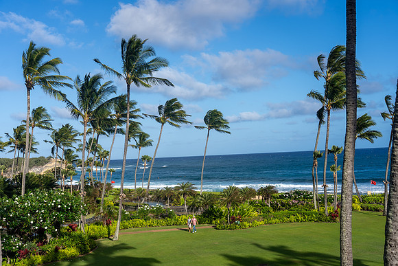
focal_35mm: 46
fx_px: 509
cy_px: 133
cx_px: 199
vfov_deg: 29.3
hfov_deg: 42.7
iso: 50
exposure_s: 1/800
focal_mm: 46
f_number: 4
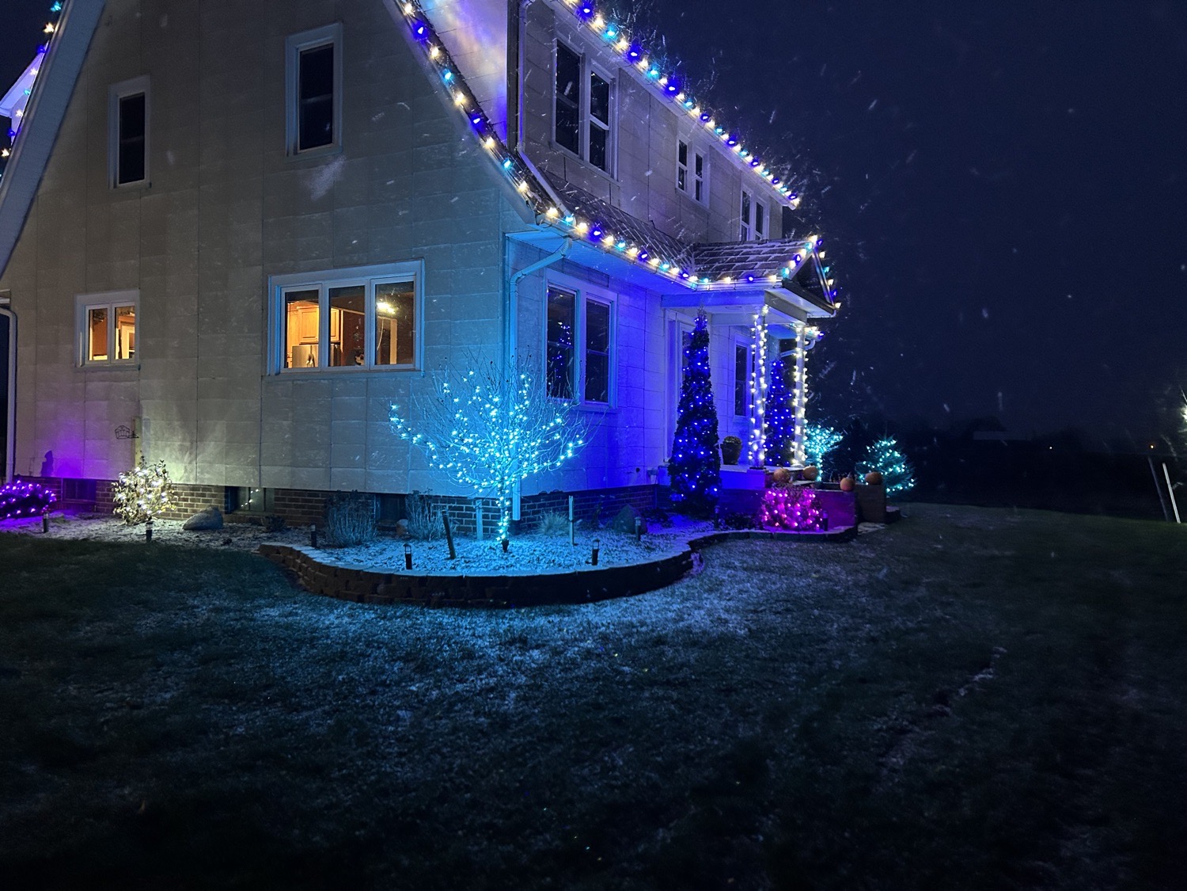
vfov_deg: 53.1
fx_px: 892
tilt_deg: +2.0
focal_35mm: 26
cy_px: 446
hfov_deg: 67.3
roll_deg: -0.2
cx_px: 594
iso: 500
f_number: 1.5
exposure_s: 1/30
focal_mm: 5.7
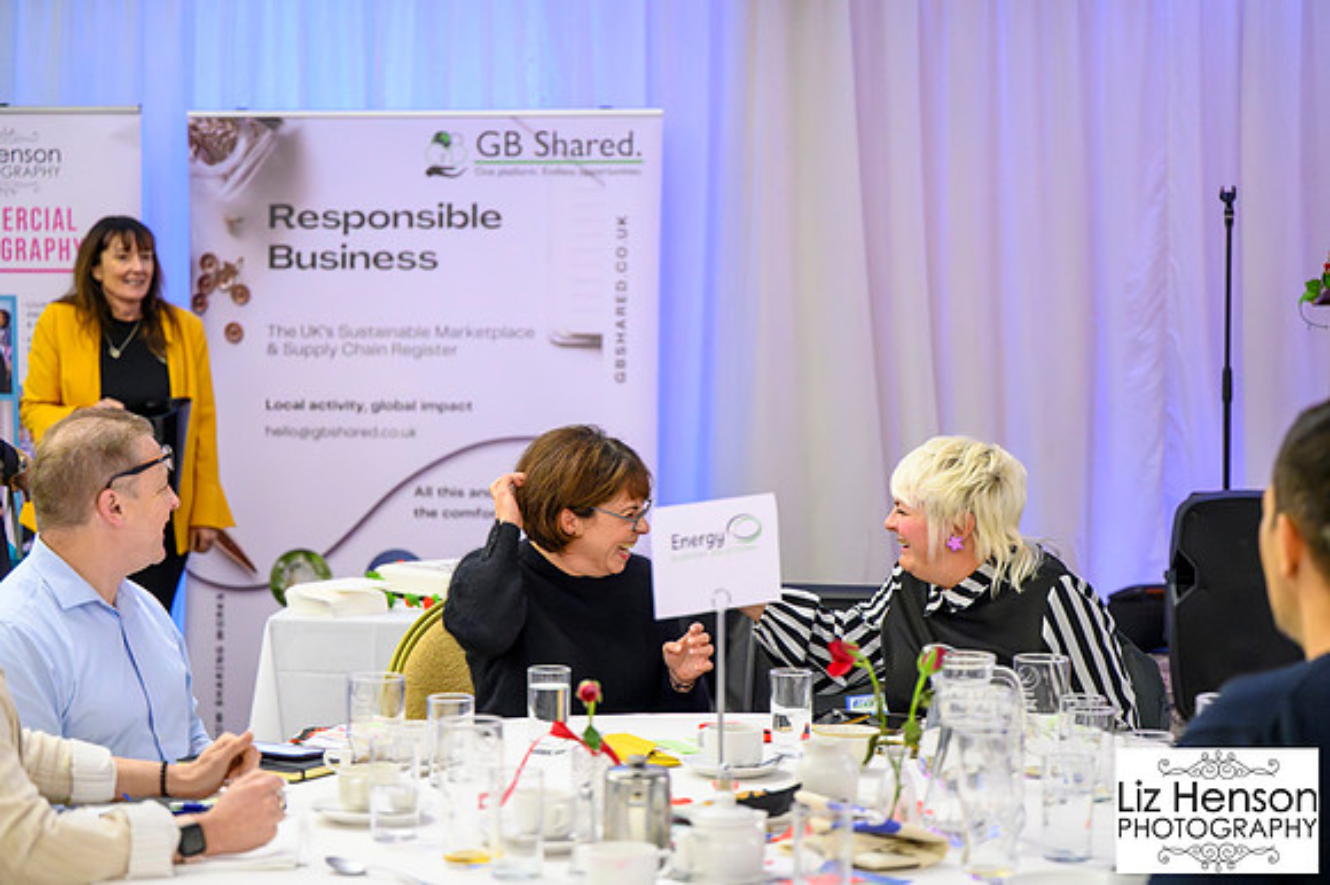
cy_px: 442
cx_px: 665
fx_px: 2585
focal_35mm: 70
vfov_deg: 19.4
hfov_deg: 28.9
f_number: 2.8
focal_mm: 70
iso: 12800
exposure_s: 1/200
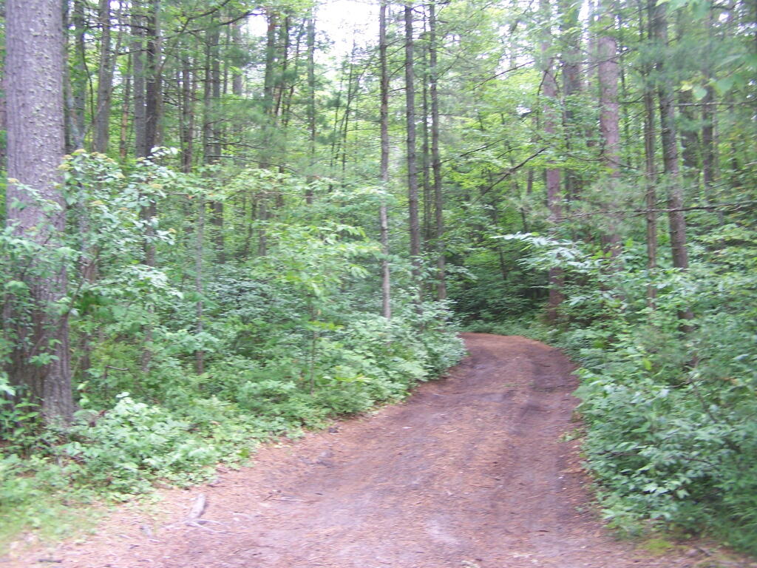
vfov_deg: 37.7
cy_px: 284
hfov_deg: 49.0
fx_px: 831
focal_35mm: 38
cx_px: 378
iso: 80
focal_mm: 6.3
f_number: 2.8
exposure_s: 1/50
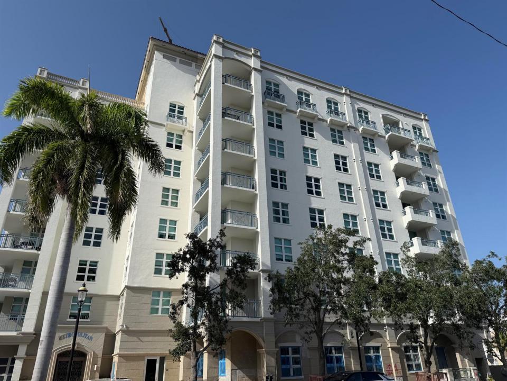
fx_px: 352
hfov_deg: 71.6
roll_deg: +1.6
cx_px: 254
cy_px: 190
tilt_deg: +25.2
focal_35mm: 24
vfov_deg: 56.8
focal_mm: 6.76
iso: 80
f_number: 1.78
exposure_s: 1/7353
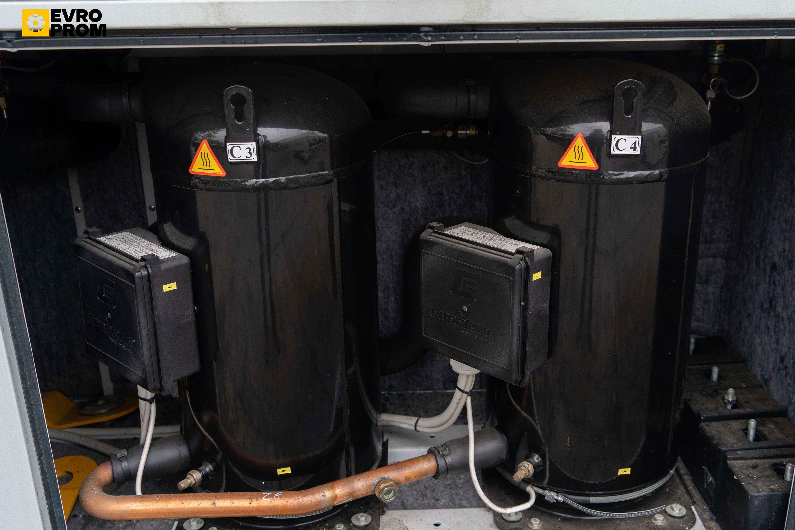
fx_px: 817
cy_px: 271
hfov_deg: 51.8
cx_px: 430
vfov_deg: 35.9
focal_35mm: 37
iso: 250
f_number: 5
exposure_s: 1/100
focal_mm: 33
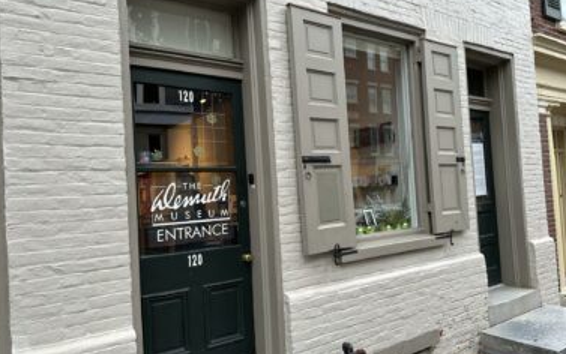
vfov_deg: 46.1
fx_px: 417
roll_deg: +3.7
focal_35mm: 27
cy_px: 180
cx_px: 296
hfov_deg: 68.3
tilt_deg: +1.7
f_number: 1.78
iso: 64
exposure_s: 1/164
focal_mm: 6.86
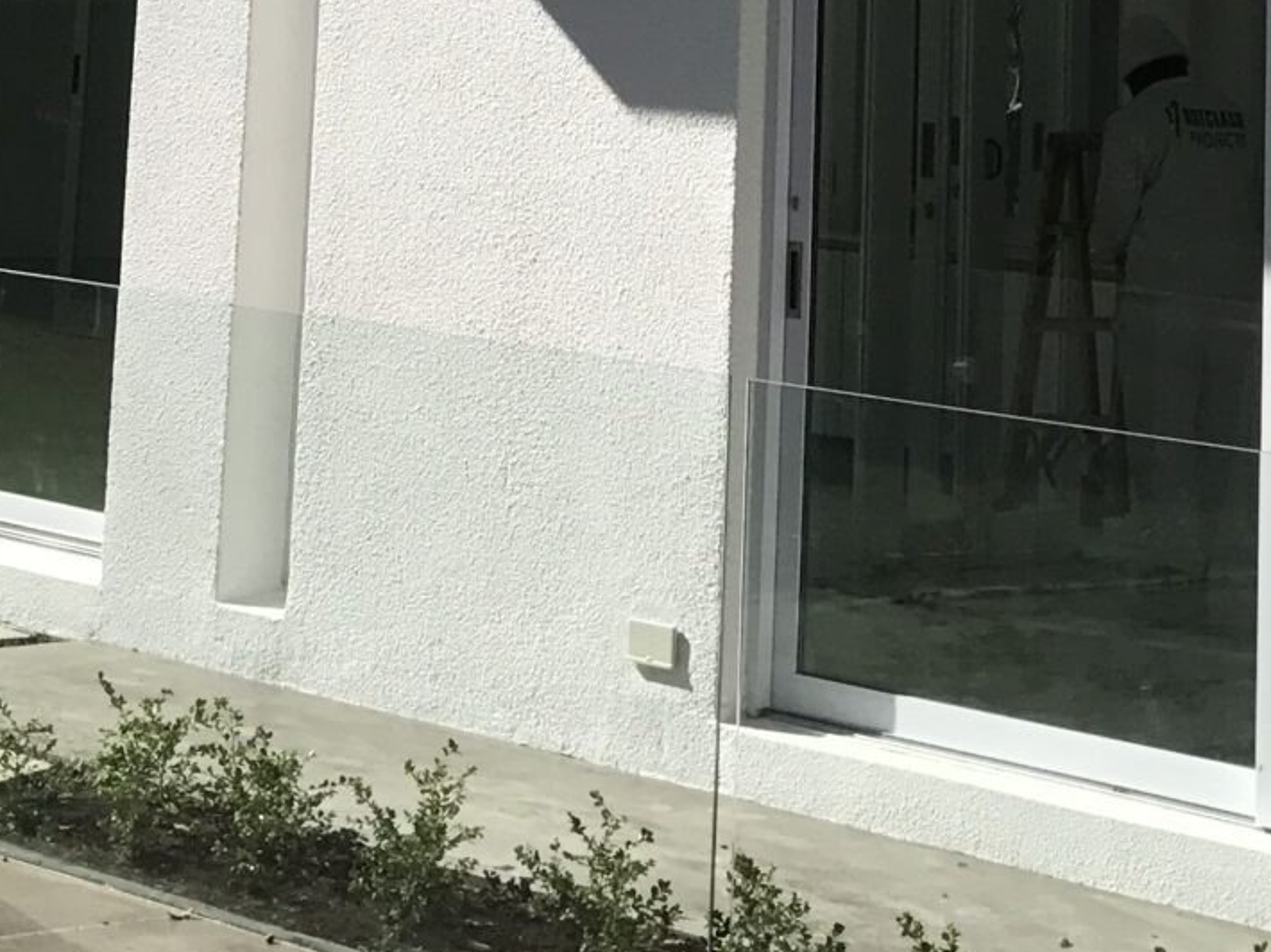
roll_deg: -2.0
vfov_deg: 13.5
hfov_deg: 19.2
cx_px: 174
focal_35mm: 101
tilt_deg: +9.1
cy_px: -610
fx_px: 3707
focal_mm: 3.99
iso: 20
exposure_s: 1/2994
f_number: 1.8
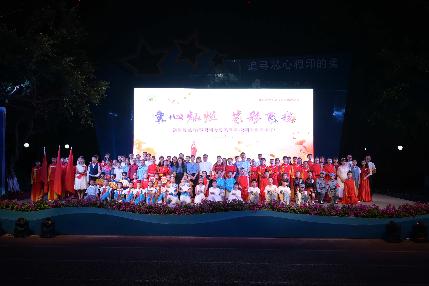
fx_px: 357
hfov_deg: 62.0
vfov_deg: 43.6
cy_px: 143
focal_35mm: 30
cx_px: 214
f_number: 7.1
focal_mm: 30
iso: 1000
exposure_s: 1/125
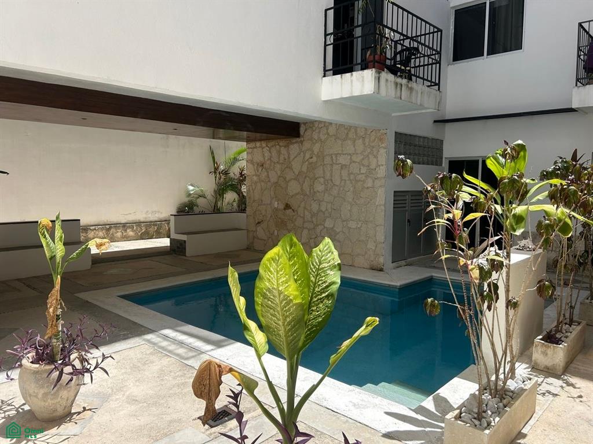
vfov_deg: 53.1
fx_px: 445
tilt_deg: -5.2
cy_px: 222
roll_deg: +0.4
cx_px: 296
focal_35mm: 26
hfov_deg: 67.3
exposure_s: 1/3571
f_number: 1.5
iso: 50
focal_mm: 5.7
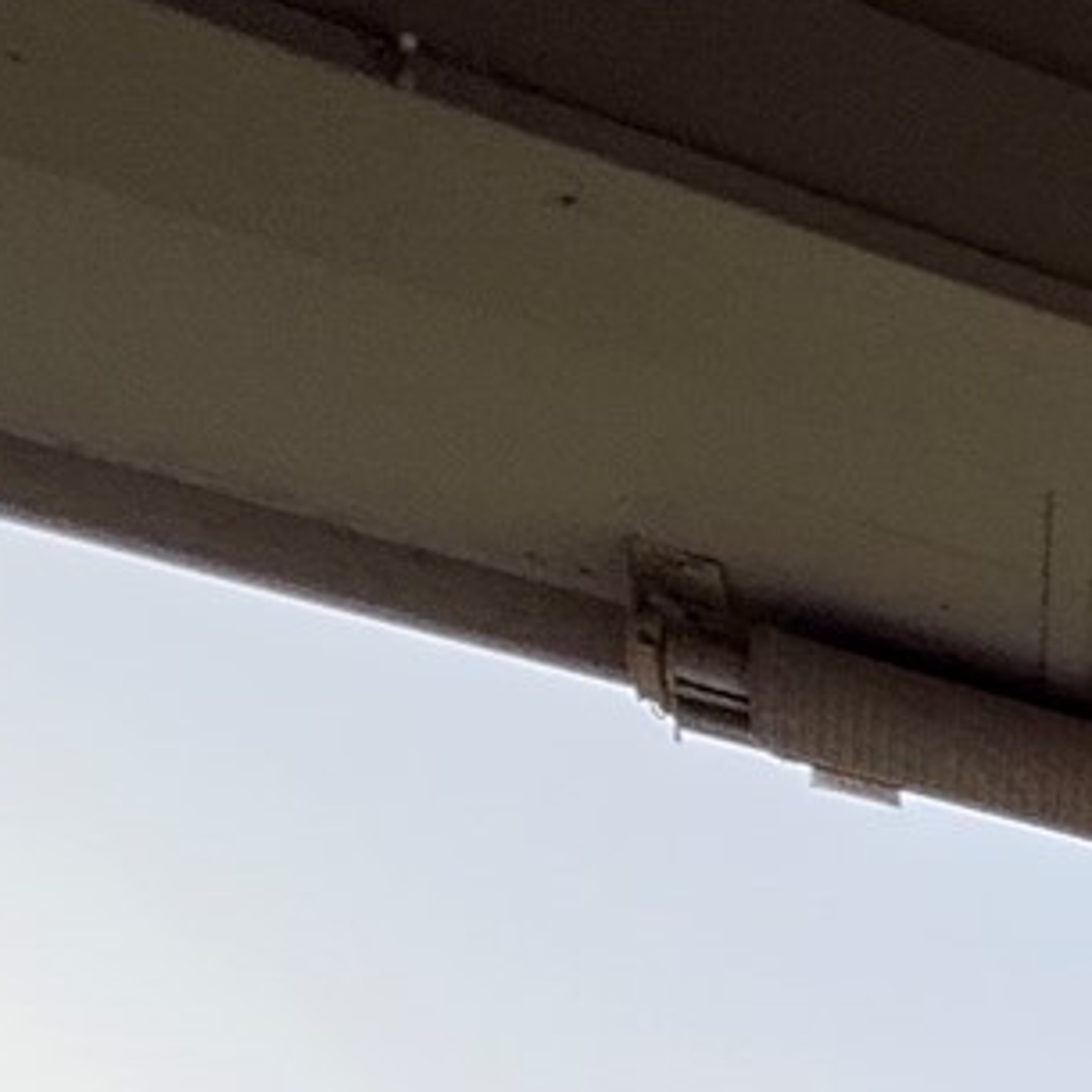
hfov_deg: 13.4
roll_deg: -0.6
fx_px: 2962
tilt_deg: -0.5
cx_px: 2814
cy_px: 2467
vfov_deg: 14.9
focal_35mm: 83
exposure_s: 1/140
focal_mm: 2.22
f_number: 2.2
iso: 64
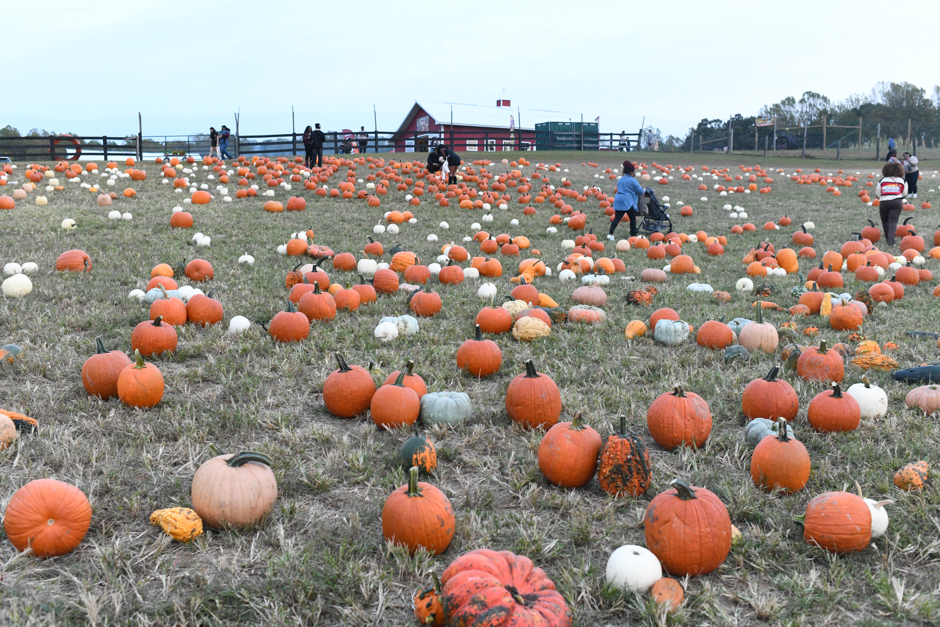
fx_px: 914
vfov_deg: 37.9
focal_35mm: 35
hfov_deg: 54.4
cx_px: 470
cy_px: 314
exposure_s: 1/100
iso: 2500
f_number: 5
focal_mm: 35
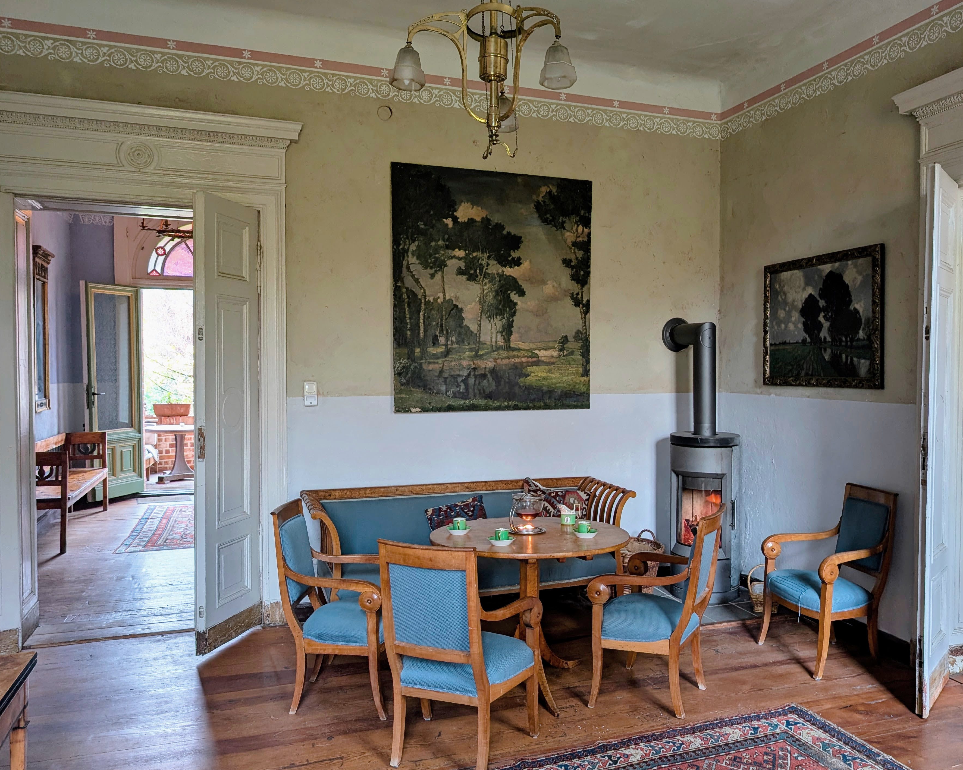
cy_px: 395
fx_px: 770
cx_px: 546
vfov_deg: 53.2
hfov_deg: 63.8
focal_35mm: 27
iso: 82
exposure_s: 1/23.8
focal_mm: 6.9
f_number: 1.68
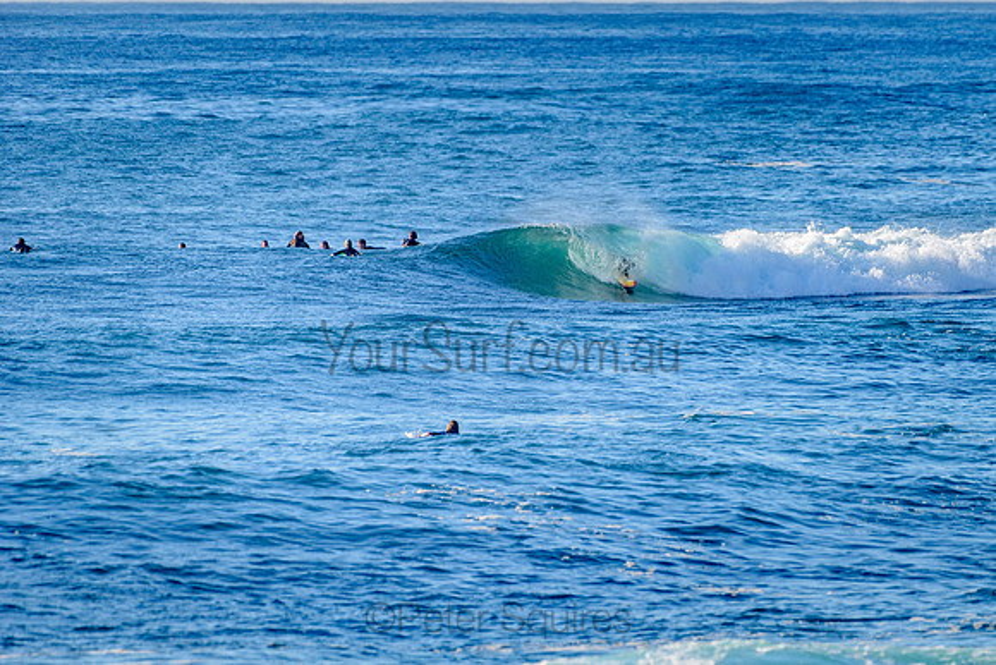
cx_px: 611
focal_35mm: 613
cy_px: 283
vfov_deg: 2.2
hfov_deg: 3.4
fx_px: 16969
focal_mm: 500
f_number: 5.6
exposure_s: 1/2000
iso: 280
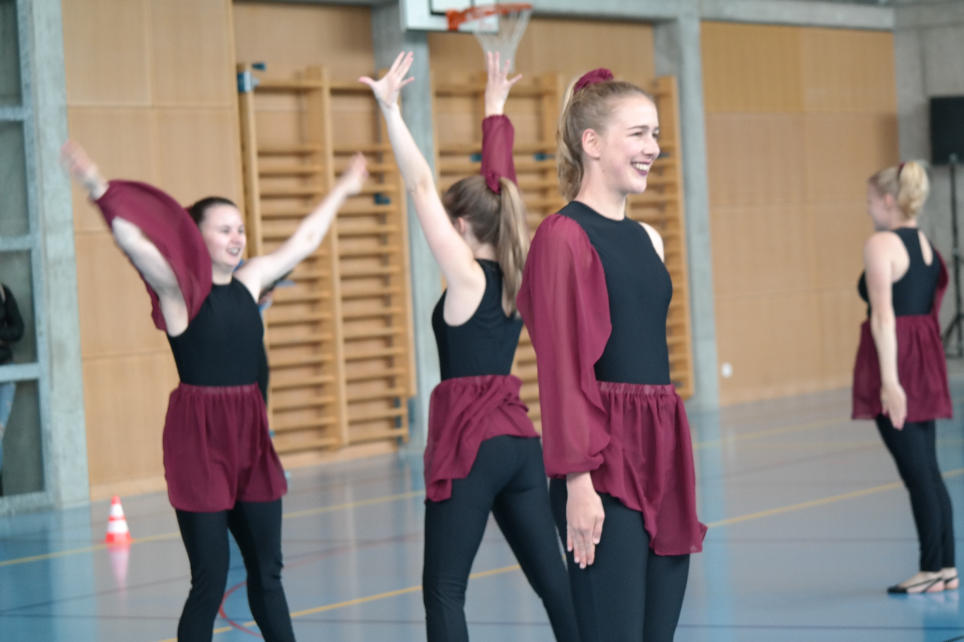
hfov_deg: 16.3
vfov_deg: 10.9
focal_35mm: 126
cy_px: 321
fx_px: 3373
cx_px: 482
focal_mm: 82
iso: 800
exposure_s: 1/125
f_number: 5
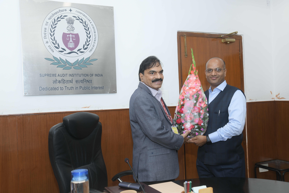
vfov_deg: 35.1
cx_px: 144
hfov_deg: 50.7
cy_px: 96
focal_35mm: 38
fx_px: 305
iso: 640
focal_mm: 38
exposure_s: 1/125
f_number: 8
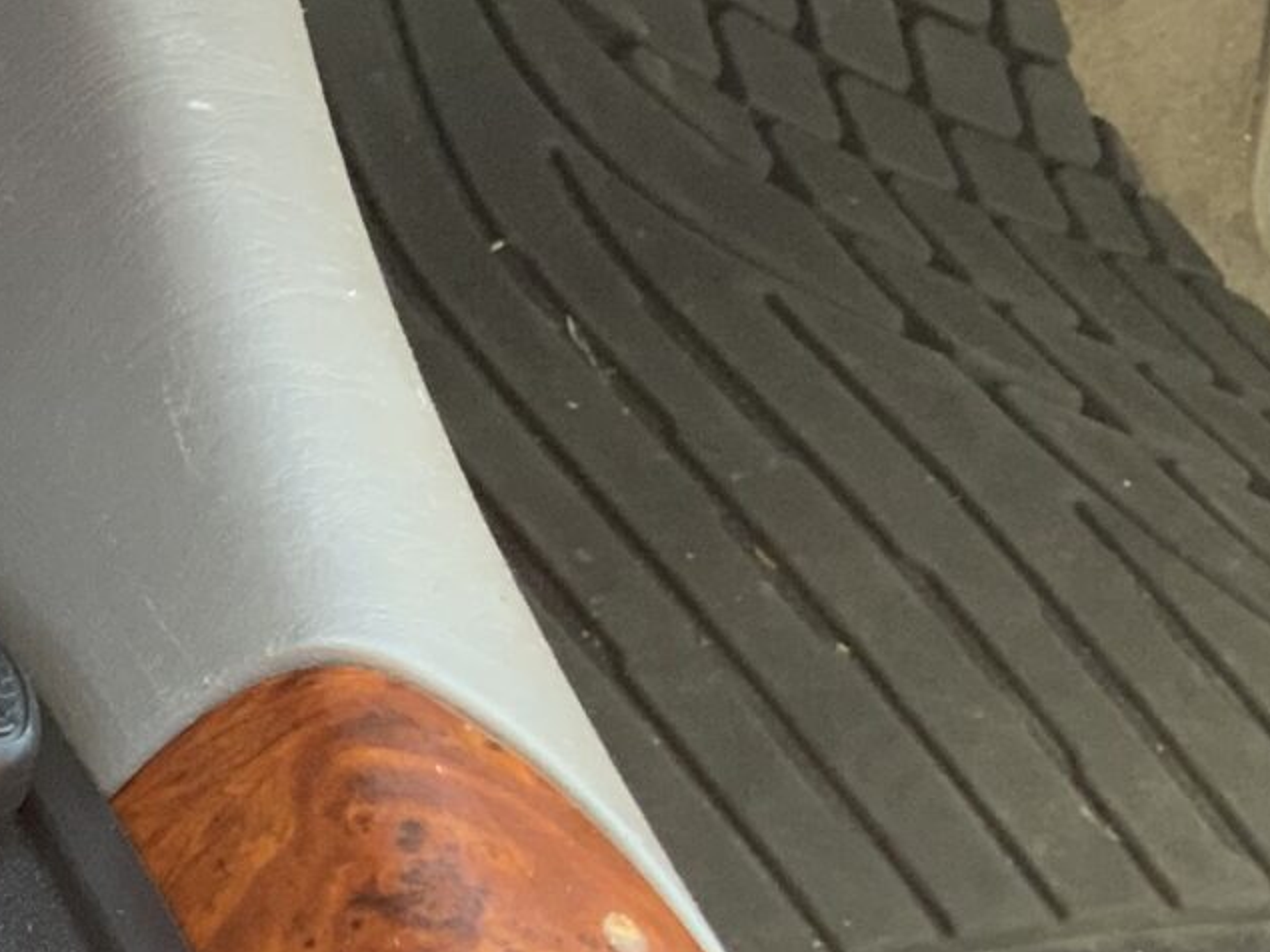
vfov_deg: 12.6
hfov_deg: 14.8
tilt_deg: -45.4
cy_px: 734
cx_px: -988
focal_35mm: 117
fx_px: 4292
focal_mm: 3
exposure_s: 1/60
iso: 100
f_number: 1.8
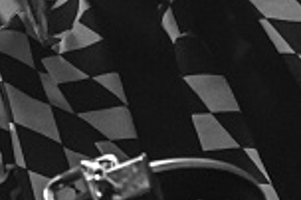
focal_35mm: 710
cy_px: 101
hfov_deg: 2.9
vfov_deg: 1.9
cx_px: 61
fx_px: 5930
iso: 1600
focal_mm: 100
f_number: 2.8
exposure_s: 1/80
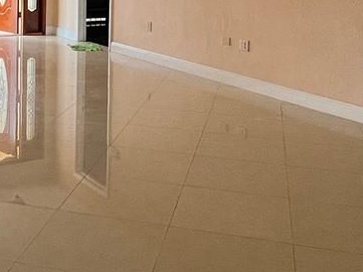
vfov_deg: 24.0
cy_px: -26
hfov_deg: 32.9
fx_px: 598
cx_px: 75
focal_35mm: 57
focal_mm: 1.57
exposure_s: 1/122
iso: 64
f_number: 1.8
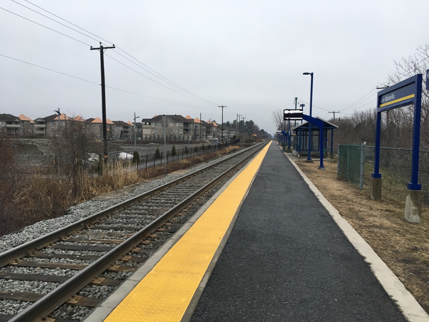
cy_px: 161
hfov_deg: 61.7
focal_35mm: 29
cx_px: 214
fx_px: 359
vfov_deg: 48.2
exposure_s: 1/30
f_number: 2.2
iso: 40
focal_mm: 4.15
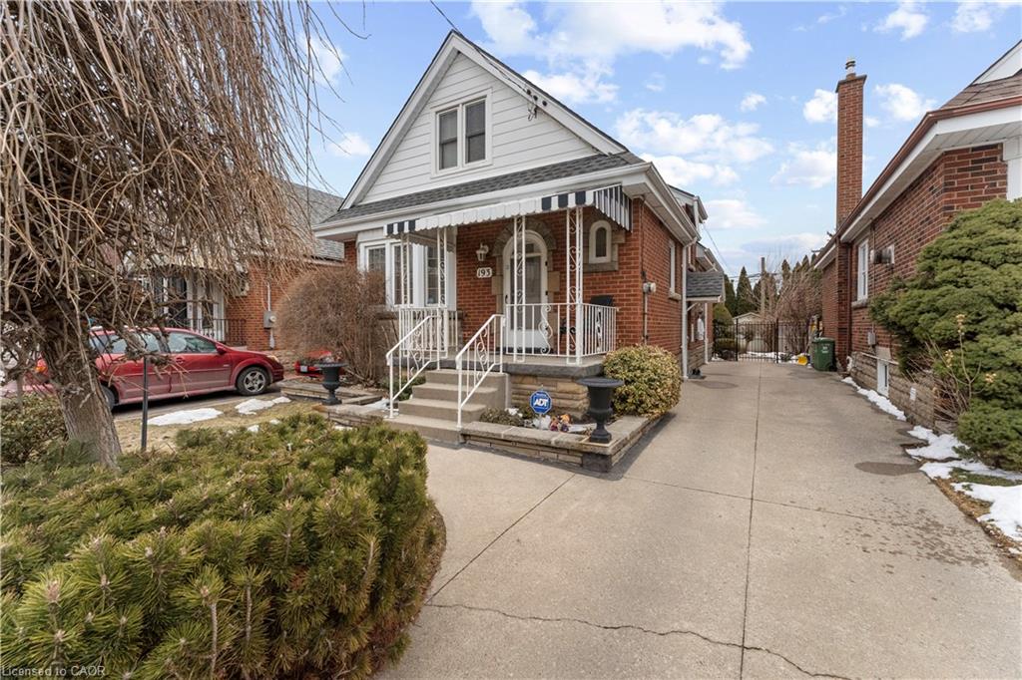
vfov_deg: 77.3
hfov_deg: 100.4
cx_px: 511
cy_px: 340
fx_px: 426
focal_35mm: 15
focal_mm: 15
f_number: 9
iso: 2500
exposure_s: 1/800
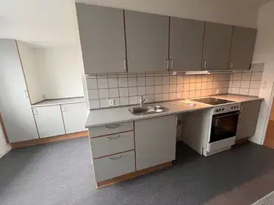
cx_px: 137
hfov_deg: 106.2
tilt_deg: -12.4
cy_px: 102
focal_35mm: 13
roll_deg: +2.3
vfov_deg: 89.9
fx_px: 103
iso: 320
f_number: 1.8
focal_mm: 1.57
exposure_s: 1/50
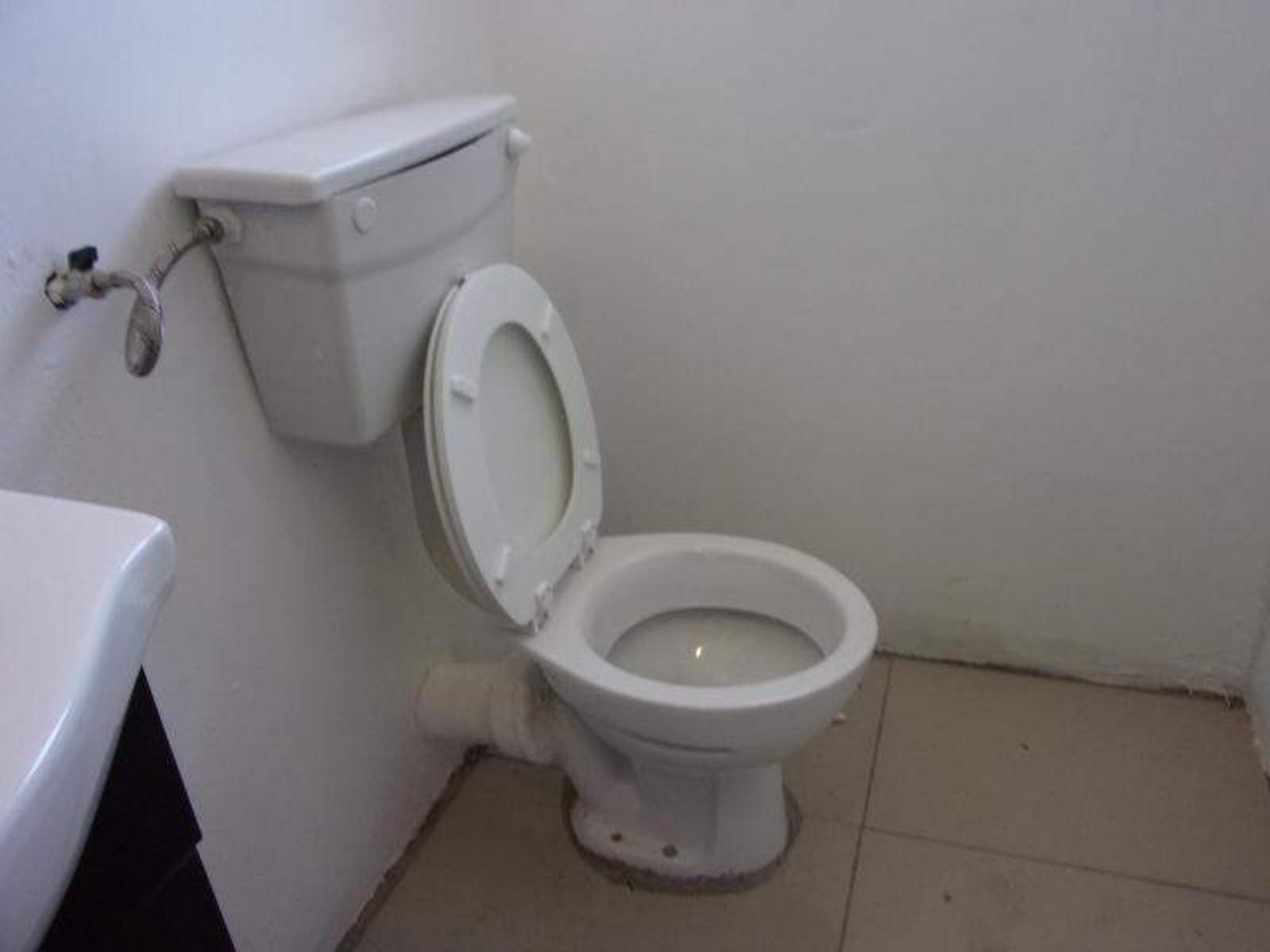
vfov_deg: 56.8
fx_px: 881
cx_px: 635
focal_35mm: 24
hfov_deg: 71.6
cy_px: 476
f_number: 3.3
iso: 141
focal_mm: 4.3
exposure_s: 1/34
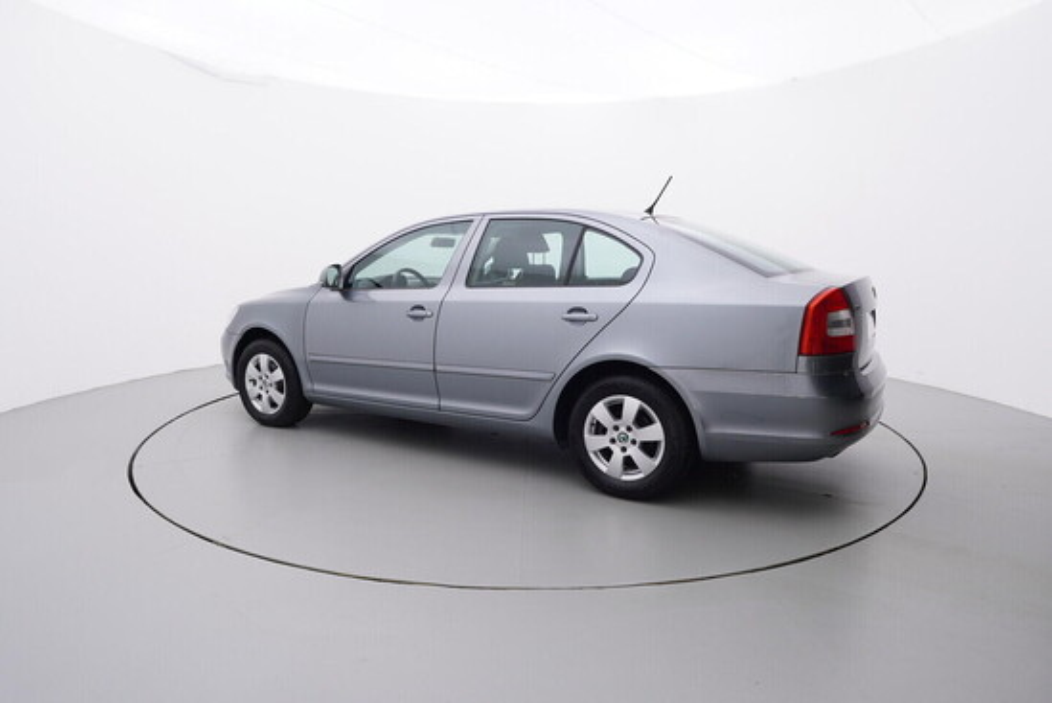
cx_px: 526
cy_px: 352
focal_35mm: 22
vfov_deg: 56.2
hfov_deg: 77.3
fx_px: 658
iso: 200
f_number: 5
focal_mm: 15
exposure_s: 1/80
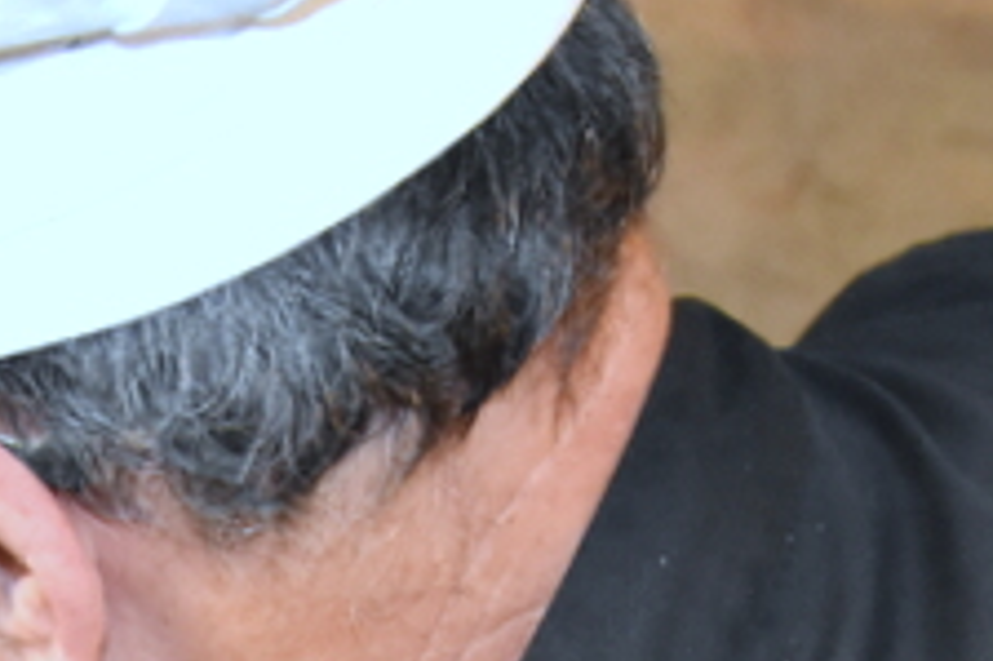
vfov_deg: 11.1
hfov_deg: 17.1
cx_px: 66
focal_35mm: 118
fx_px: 3252
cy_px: 1047
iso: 3200
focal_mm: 22
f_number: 3.8
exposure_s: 1/60
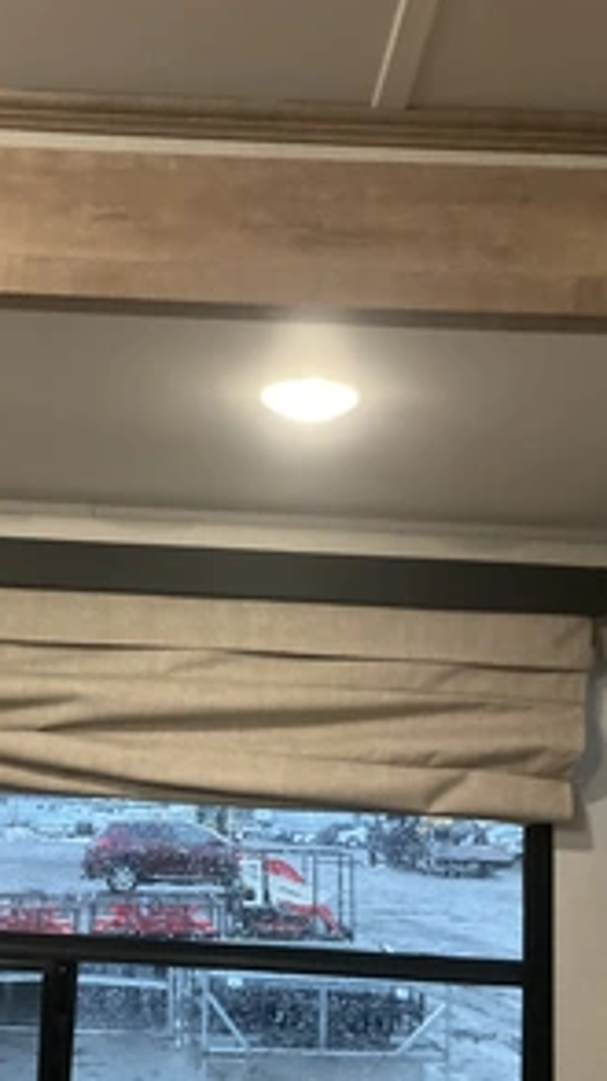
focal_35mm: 43
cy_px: 544
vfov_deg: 47.4
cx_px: 184
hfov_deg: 27.4
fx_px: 1233
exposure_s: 1/35
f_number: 1.8
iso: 320
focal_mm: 3
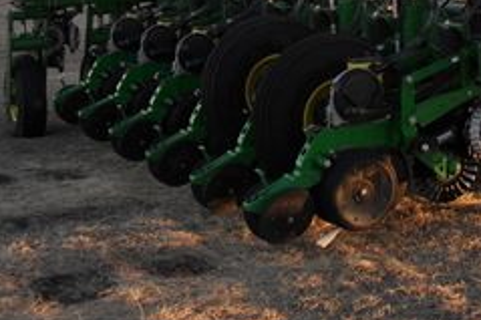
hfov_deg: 23.5
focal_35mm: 83
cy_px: -48
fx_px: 1108
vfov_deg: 15.9
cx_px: 481
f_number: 3.2
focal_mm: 6.3
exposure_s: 1/125
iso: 100
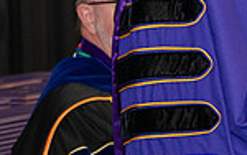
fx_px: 2129
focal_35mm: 316
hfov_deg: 6.6
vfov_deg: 4.2
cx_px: 370
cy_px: -47
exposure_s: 1/200
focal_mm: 80
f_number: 5.6
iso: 2500
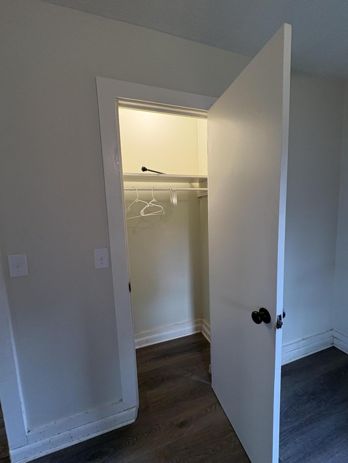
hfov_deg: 85.7
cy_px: 232
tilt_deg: -5.9
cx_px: 174
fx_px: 188
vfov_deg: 102.1
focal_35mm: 14
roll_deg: +1.2
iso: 125
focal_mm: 2.22
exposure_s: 1/60
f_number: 2.2
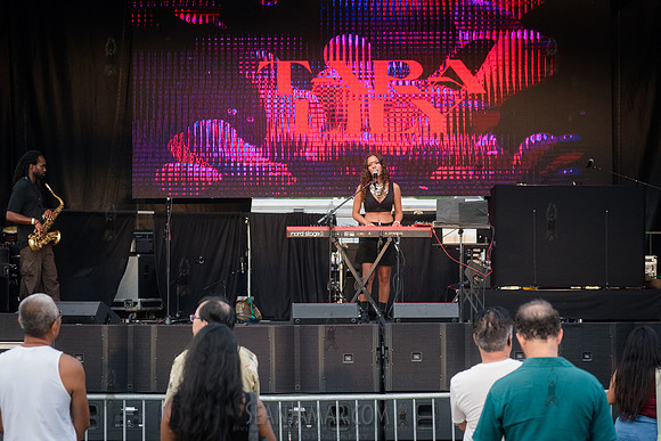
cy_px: 238
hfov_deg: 18.8
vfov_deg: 12.6
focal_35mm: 109
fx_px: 1995
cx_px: 334
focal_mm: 100
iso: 3200
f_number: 4.5
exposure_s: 1/2000
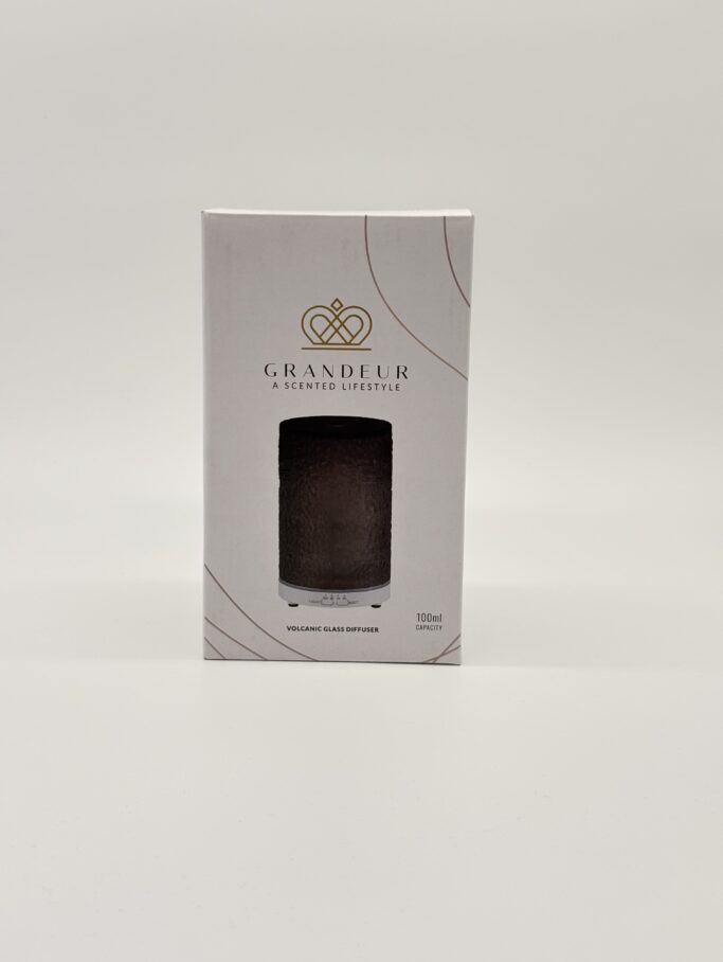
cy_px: 481
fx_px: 1445
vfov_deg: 36.8
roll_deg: -0.7
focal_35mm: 52
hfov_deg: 28.1
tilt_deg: -9.4
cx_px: 362
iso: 32
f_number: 1.6
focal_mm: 5.96
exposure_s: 1/444
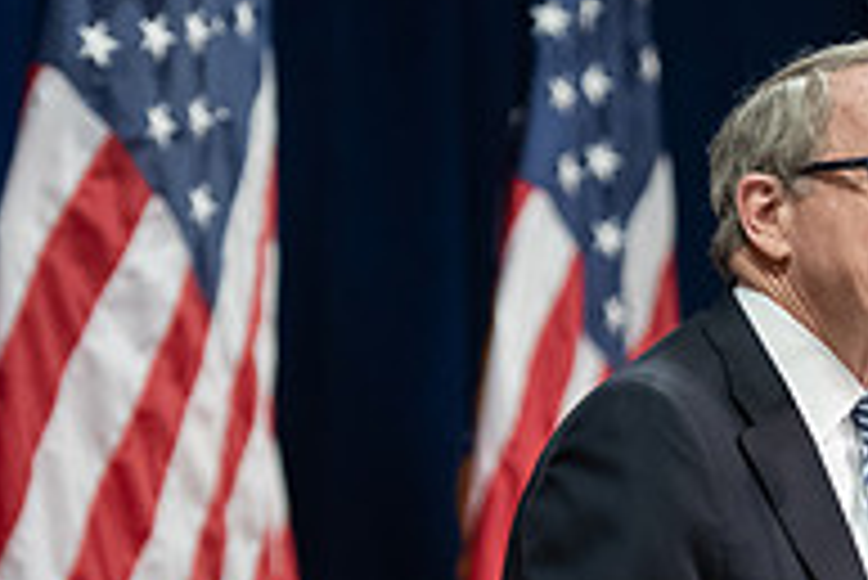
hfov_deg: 5.7
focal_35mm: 361
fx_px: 8710
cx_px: 1025
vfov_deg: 3.8
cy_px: 690
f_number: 2.8
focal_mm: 120
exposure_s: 1/200
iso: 2000
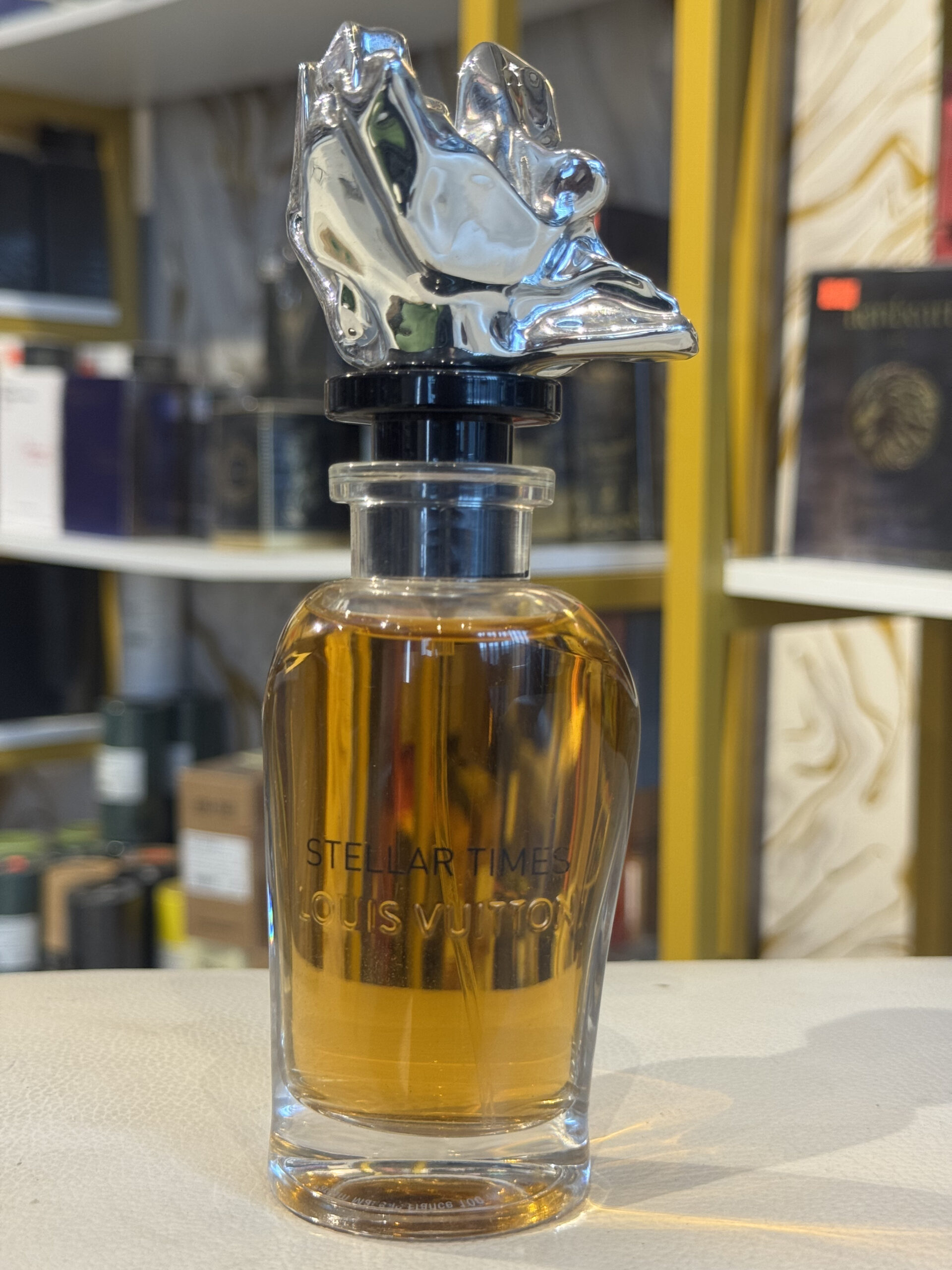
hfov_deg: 30.3
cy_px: 635
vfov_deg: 39.7
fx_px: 1760
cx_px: 476
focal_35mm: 48
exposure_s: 1/50
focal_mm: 6.76
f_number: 1.78
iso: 160
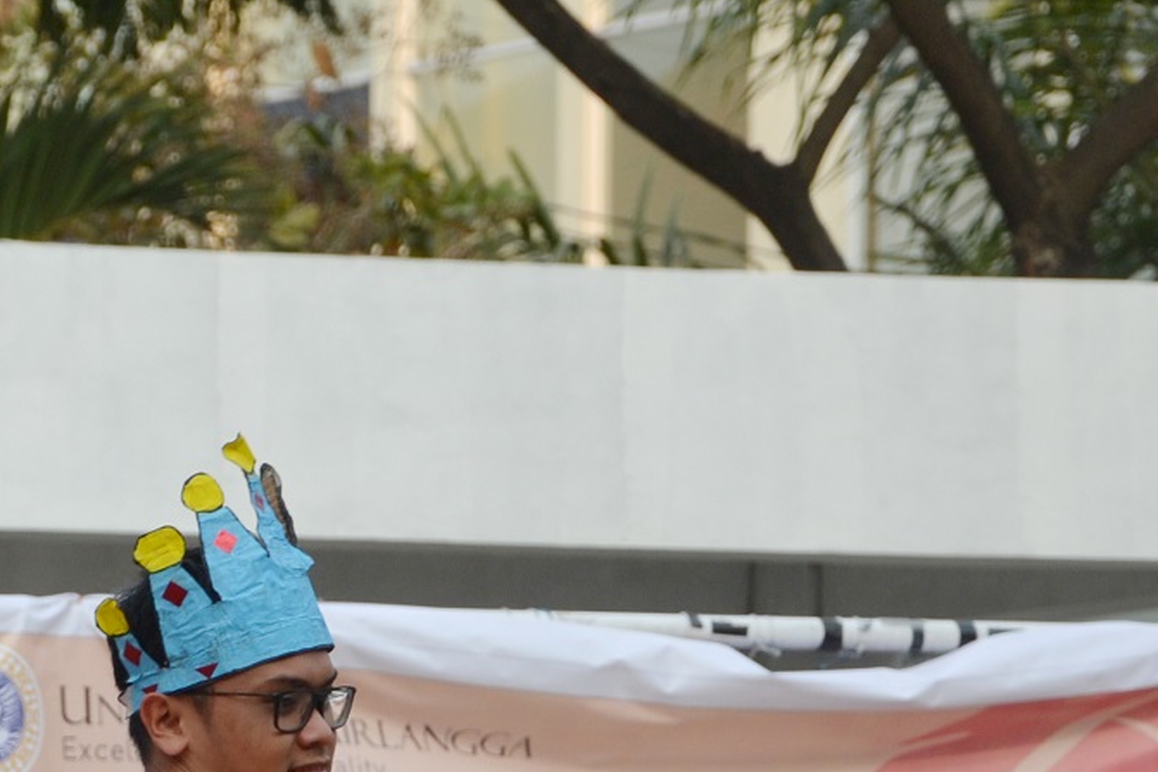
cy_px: 1020
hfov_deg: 4.4
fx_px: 15097
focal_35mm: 469
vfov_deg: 2.9
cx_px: 116
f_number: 5.6
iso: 140
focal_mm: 105
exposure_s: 1/125
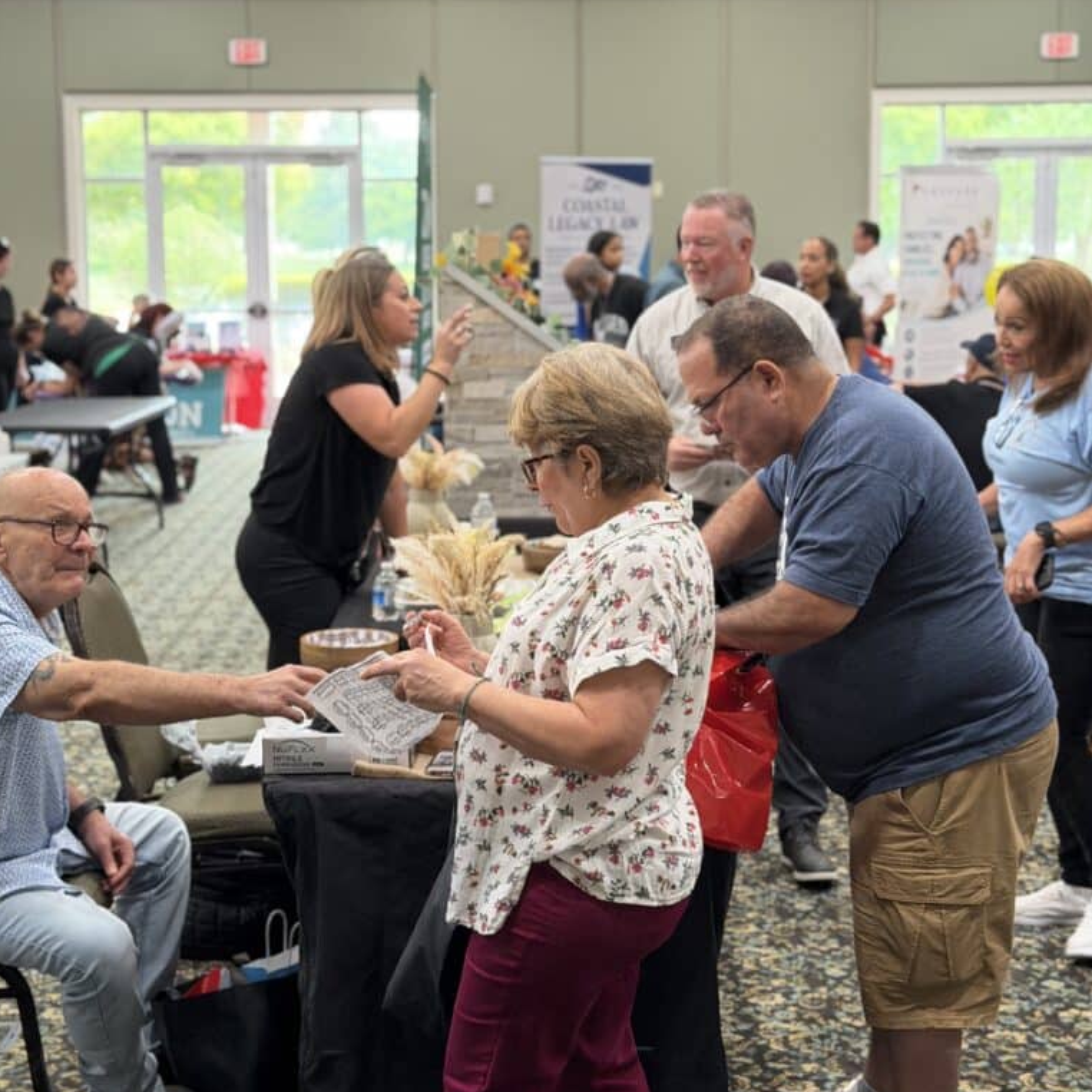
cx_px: 545
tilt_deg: -4.5
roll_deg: +1.6
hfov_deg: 30.0
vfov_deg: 30.0
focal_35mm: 57
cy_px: 443
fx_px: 2034
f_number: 1.78
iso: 250
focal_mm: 6.76
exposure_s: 1/60
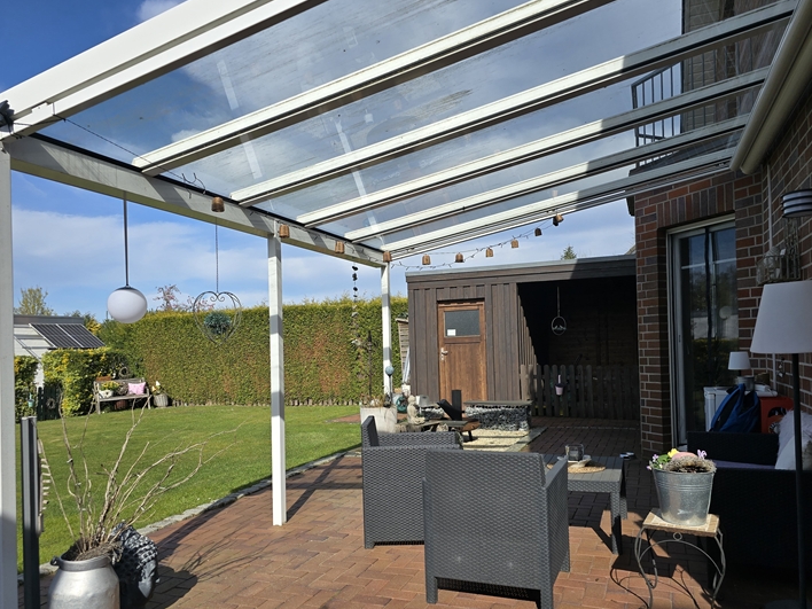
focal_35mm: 26
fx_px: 610
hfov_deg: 67.3
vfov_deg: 53.0
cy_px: 330
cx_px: 395
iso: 12
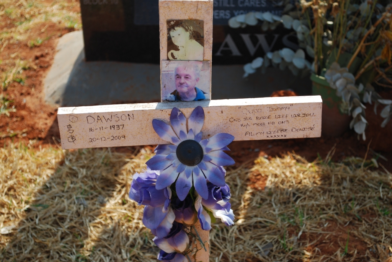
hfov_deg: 24.6
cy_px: 131
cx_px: 196
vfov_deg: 16.6
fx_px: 899
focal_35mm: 82
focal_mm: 55
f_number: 7.1
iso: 100
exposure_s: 1/200
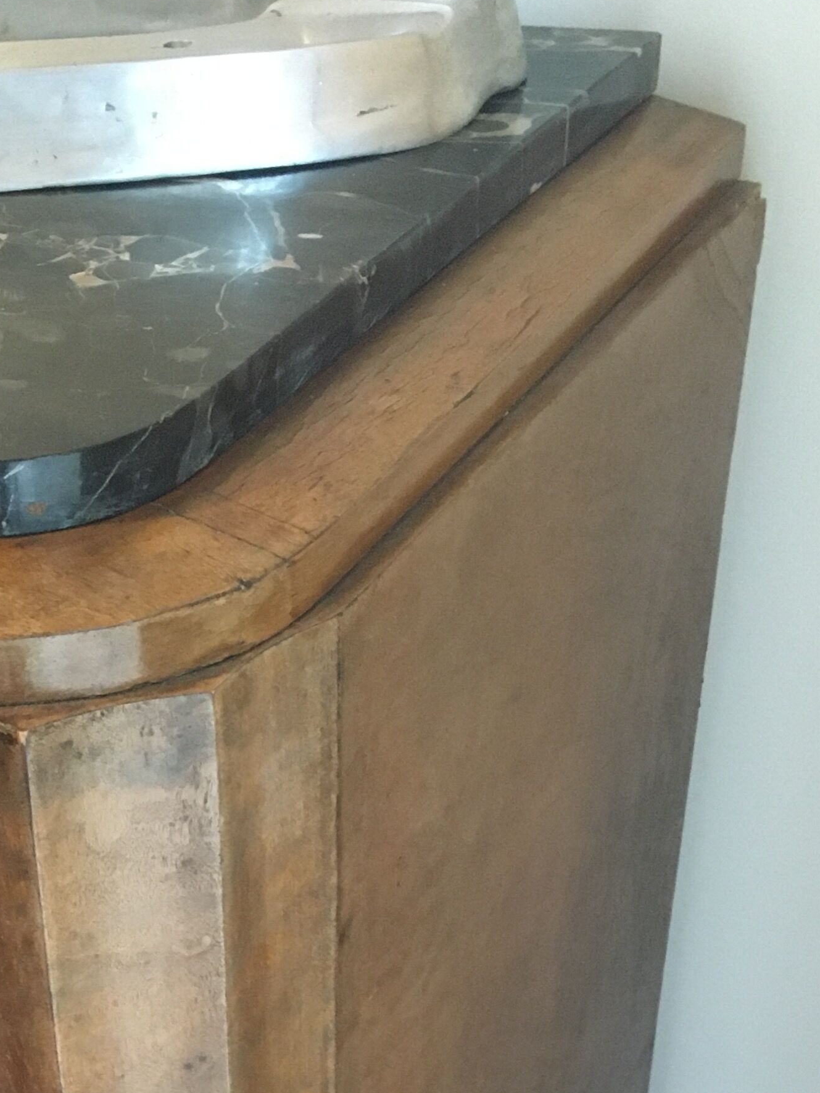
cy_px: 1225
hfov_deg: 21.6
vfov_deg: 26.8
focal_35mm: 66
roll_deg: +8.1
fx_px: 2085
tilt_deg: -41.7
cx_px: 37
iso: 200
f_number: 2.2
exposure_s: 1/17
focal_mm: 4.15
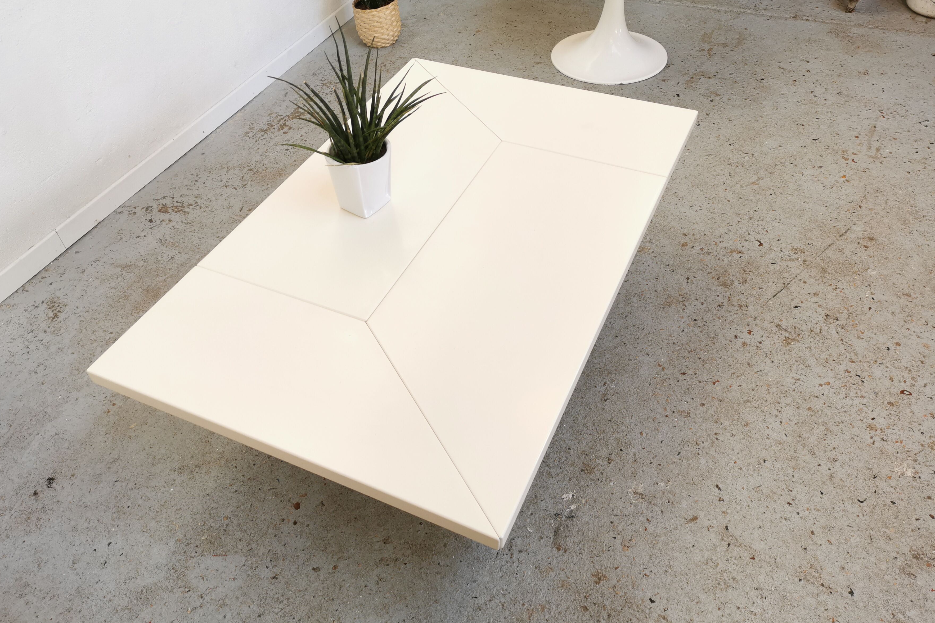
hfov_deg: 63.6
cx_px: 454
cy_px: 310
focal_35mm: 29
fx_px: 753
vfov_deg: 45.0
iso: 80
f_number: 1.8
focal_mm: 5.58
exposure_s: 1/100
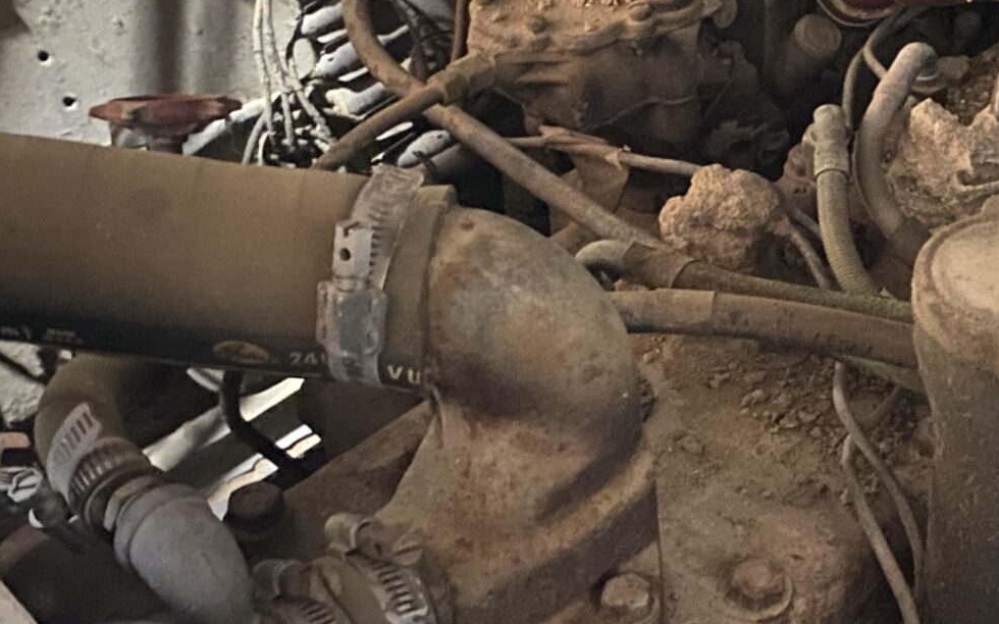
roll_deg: +3.0
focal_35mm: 72
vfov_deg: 18.0
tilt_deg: -39.3
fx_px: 1960
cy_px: 192
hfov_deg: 27.7
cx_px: 879
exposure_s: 1/8
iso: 640
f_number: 1.8
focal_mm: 4.25
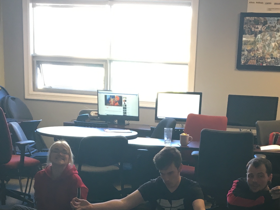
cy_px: 242
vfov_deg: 19.4
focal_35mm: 72
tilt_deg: -14.6
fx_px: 582
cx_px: 159
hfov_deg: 27.0
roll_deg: -2.1
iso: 50
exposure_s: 1/30
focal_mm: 4.15
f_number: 2.2
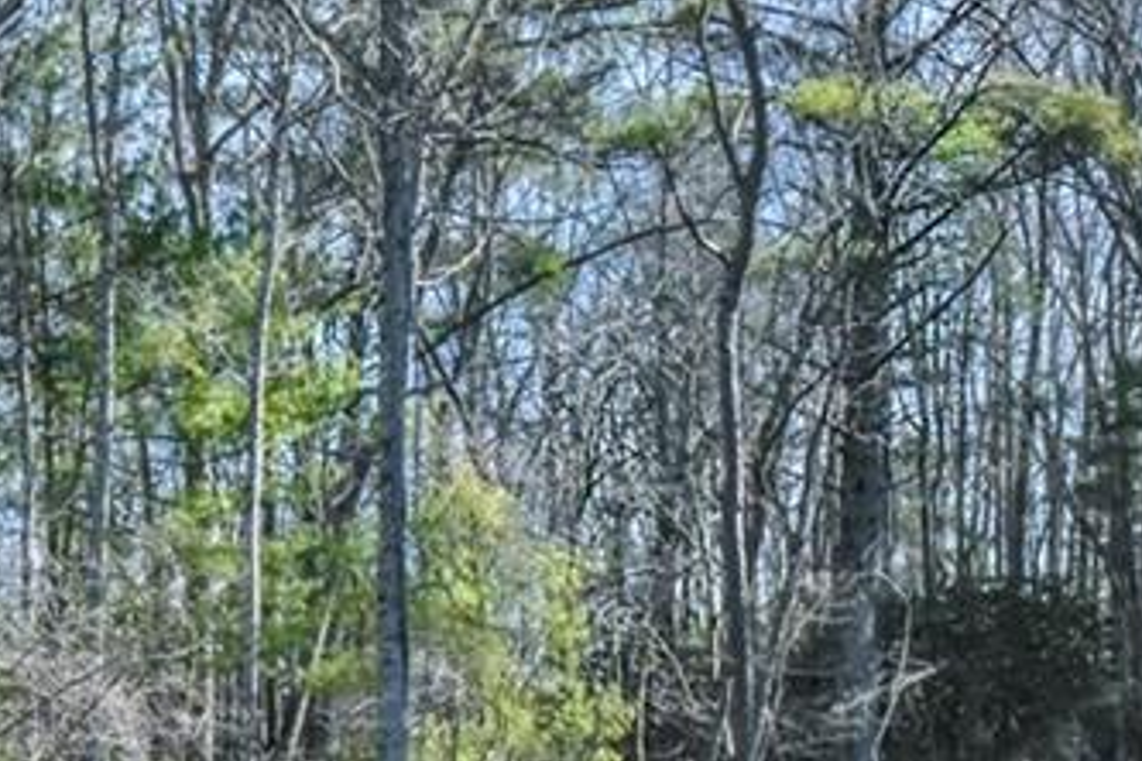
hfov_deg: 17.5
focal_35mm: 117
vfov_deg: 11.4
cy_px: 1003
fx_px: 3711
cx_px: 415
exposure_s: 1/400
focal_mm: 38
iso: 4000
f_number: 20
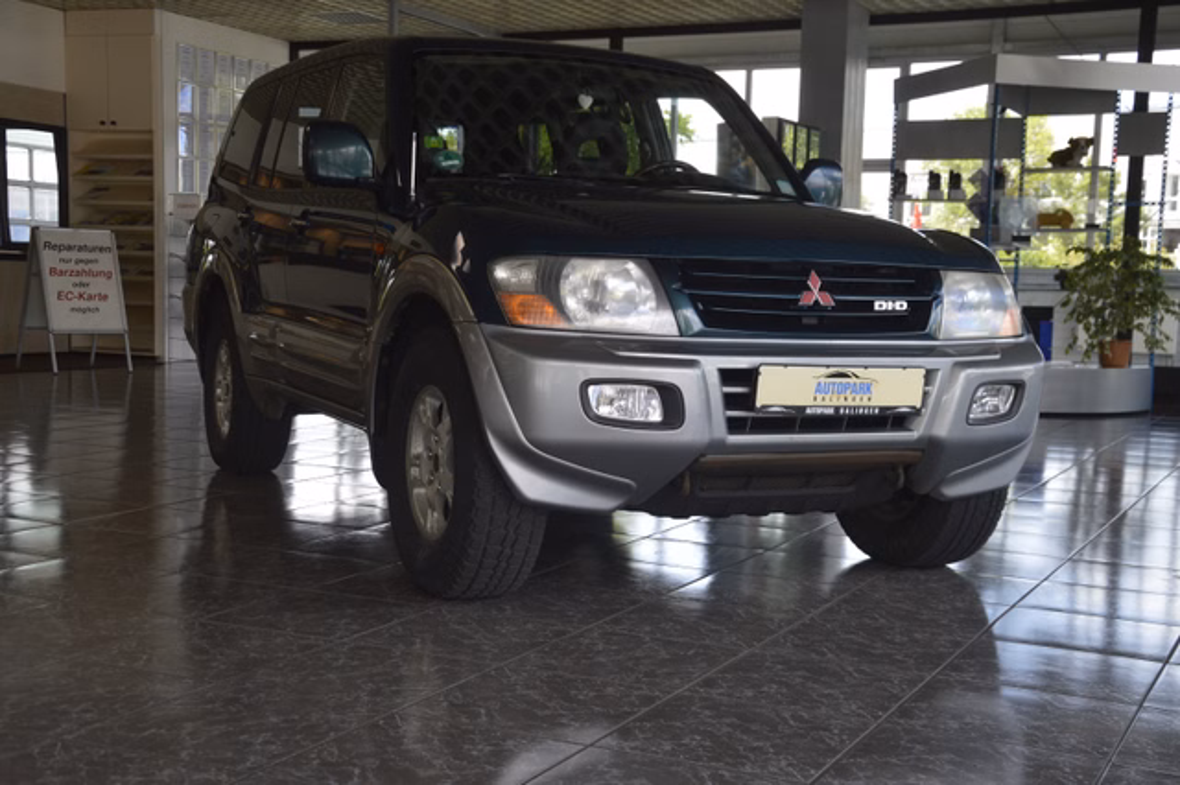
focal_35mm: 48
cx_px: 590
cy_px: 392
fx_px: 1572
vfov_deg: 28.0
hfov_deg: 41.1
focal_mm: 32
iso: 320
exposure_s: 1/125
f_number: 5.6
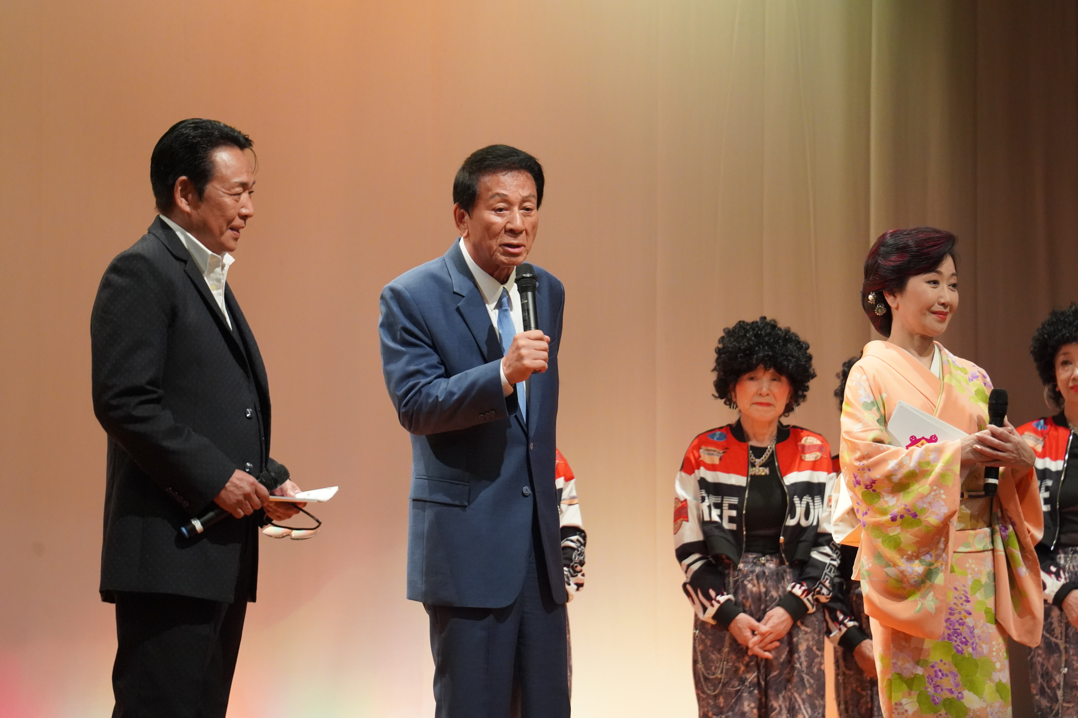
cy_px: 359
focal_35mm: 200
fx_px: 5988
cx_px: 539
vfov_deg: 6.9
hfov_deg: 10.3
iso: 6400
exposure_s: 1/250
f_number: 5.6
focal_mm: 200
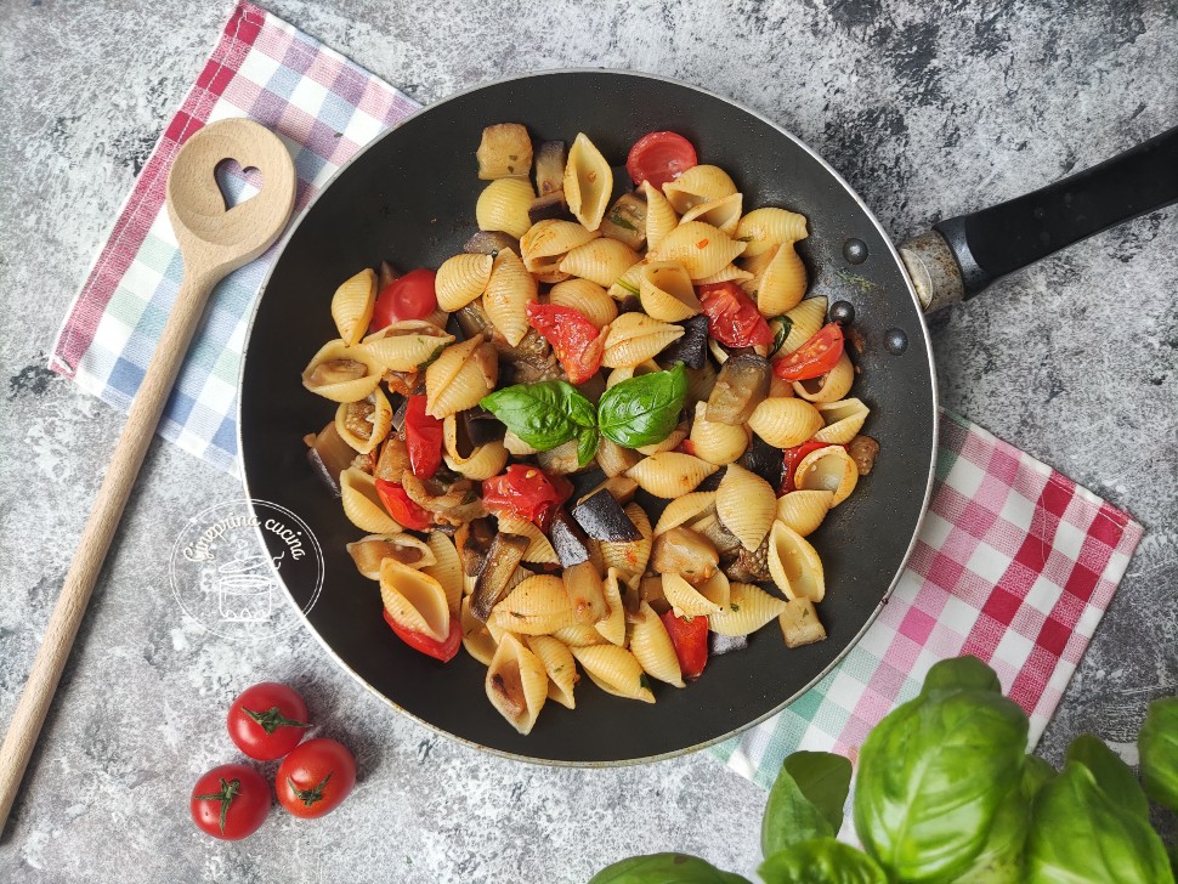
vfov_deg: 53.1
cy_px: 442
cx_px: 589
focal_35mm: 26
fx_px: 885
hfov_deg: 67.3
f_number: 1.79
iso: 58
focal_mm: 4.71
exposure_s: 1/100
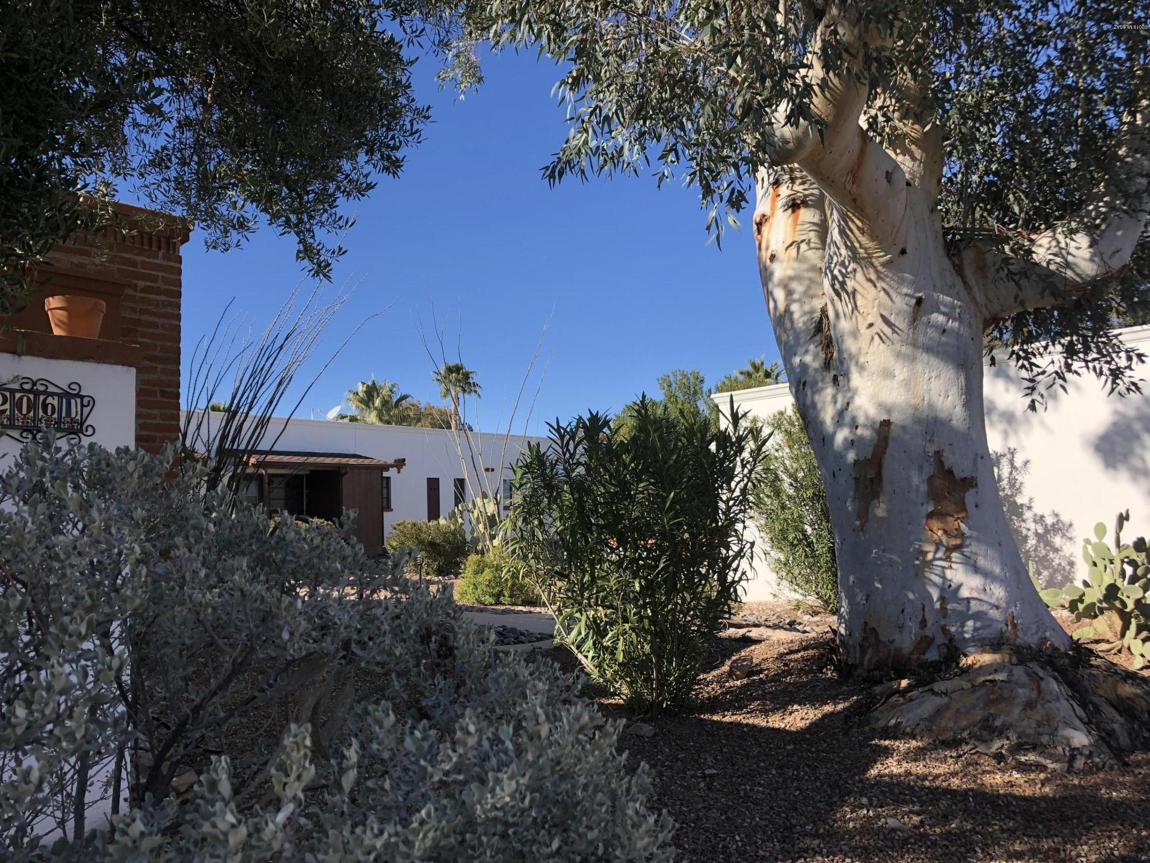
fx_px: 930
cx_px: 575
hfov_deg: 63.4
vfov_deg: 49.7
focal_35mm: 28
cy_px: 432
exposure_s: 1/1116
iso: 20
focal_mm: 3.99
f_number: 1.8
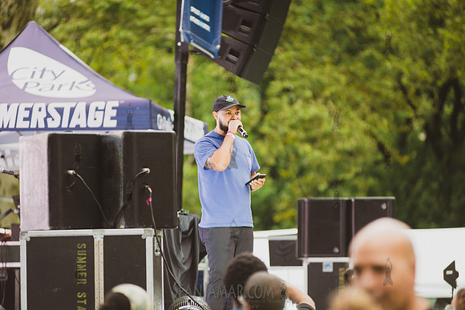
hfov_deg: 10.3
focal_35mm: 200
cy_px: 155
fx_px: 2584
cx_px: 232
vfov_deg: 6.9
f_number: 4
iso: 2000
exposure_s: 1/200
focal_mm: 200
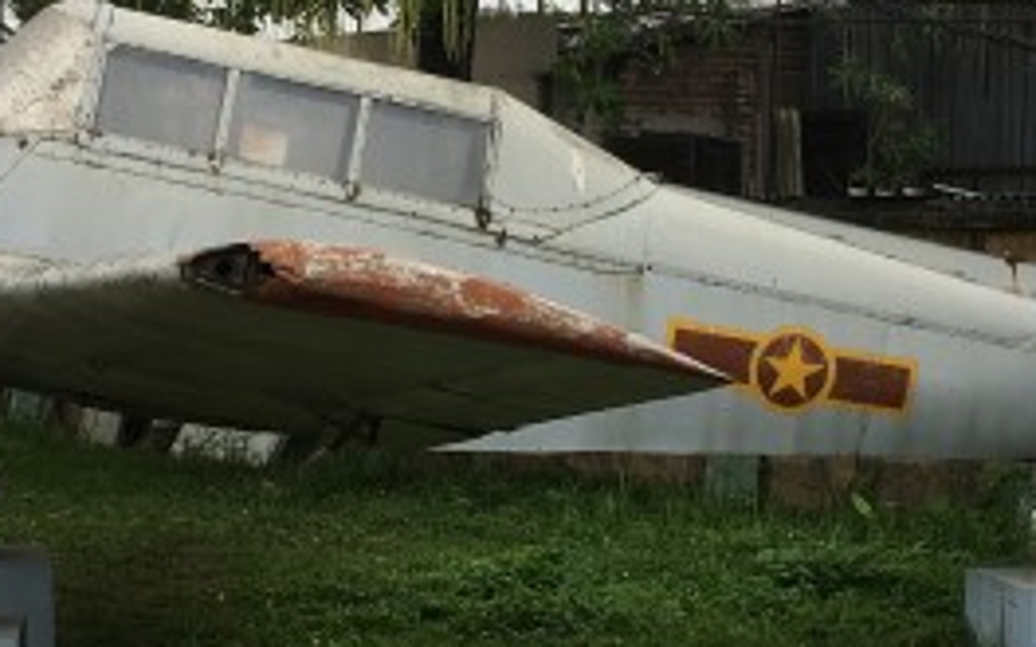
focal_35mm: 87
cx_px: 469
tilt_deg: +0.0
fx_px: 2456
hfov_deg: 23.8
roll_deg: -0.9
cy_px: 294
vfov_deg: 15.0
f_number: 2.2
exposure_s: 1/1115
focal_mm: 4.15
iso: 25
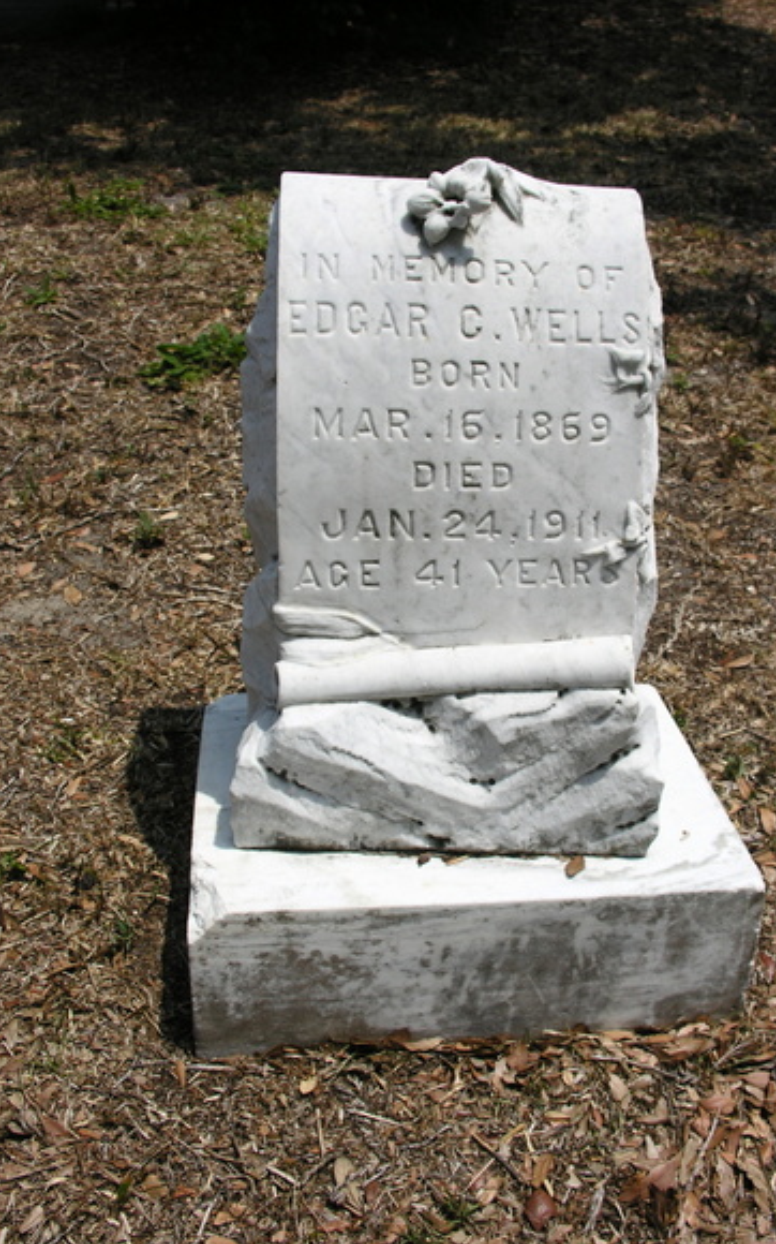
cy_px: 613
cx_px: 419
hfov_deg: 33.5
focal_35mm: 38
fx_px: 1287
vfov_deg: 51.6
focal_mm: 8.9
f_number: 4.5
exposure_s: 1/714
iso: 50
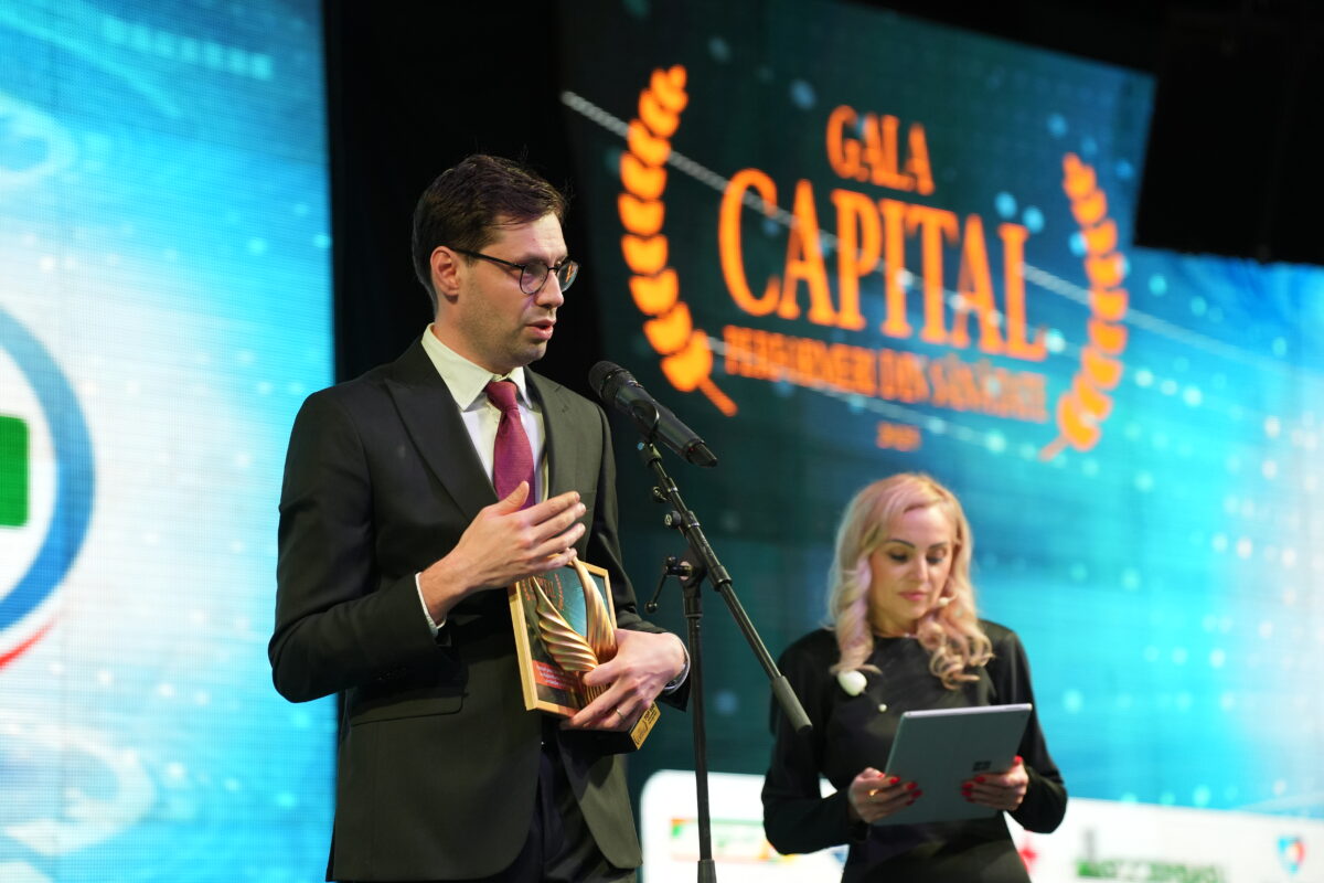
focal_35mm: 107
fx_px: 3935
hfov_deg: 19.1
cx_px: 662
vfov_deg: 12.8
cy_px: 442
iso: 2000
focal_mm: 107
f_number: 3.5
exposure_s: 1/125
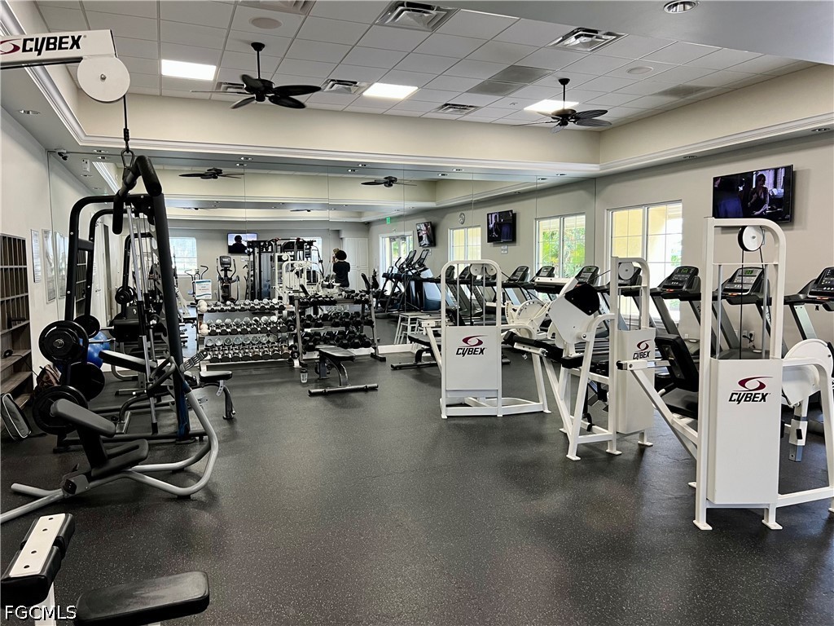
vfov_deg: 53.1
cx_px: 417
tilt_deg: -5.0
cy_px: 313
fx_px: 626
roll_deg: +0.9
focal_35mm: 26
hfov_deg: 67.3
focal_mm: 5.7
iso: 125
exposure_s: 1/67
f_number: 1.5
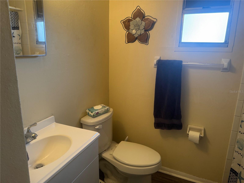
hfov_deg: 71.6
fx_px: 169
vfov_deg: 56.8
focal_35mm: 24
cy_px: 92
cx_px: 122
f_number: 1.78
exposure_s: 1/60
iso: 200
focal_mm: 6.76
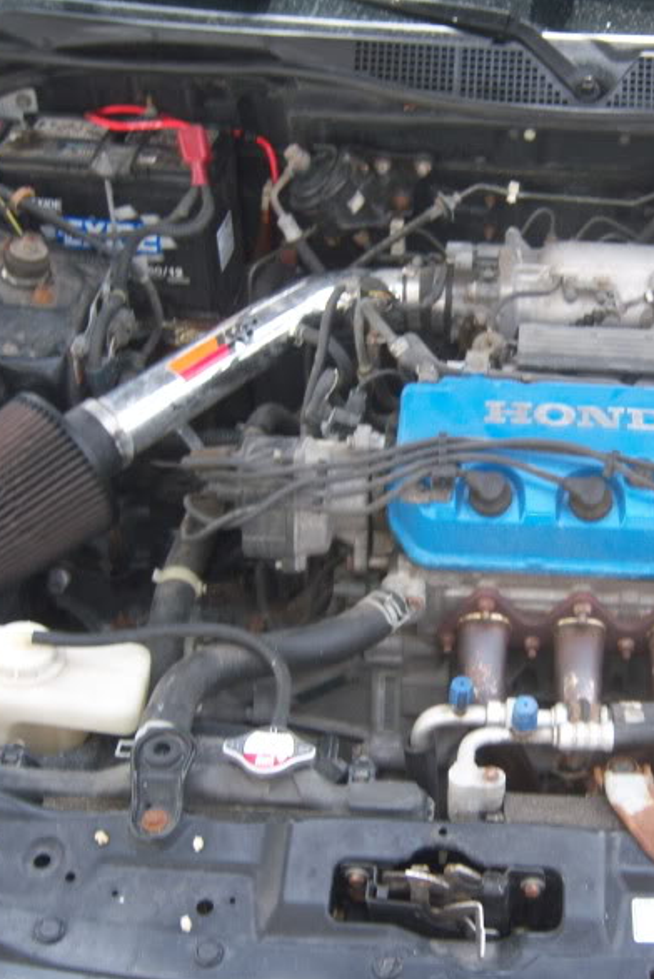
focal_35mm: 51
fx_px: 1388
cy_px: 497
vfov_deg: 38.9
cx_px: 537
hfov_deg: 26.0
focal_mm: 7.5
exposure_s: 1/160
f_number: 2.8
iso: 80
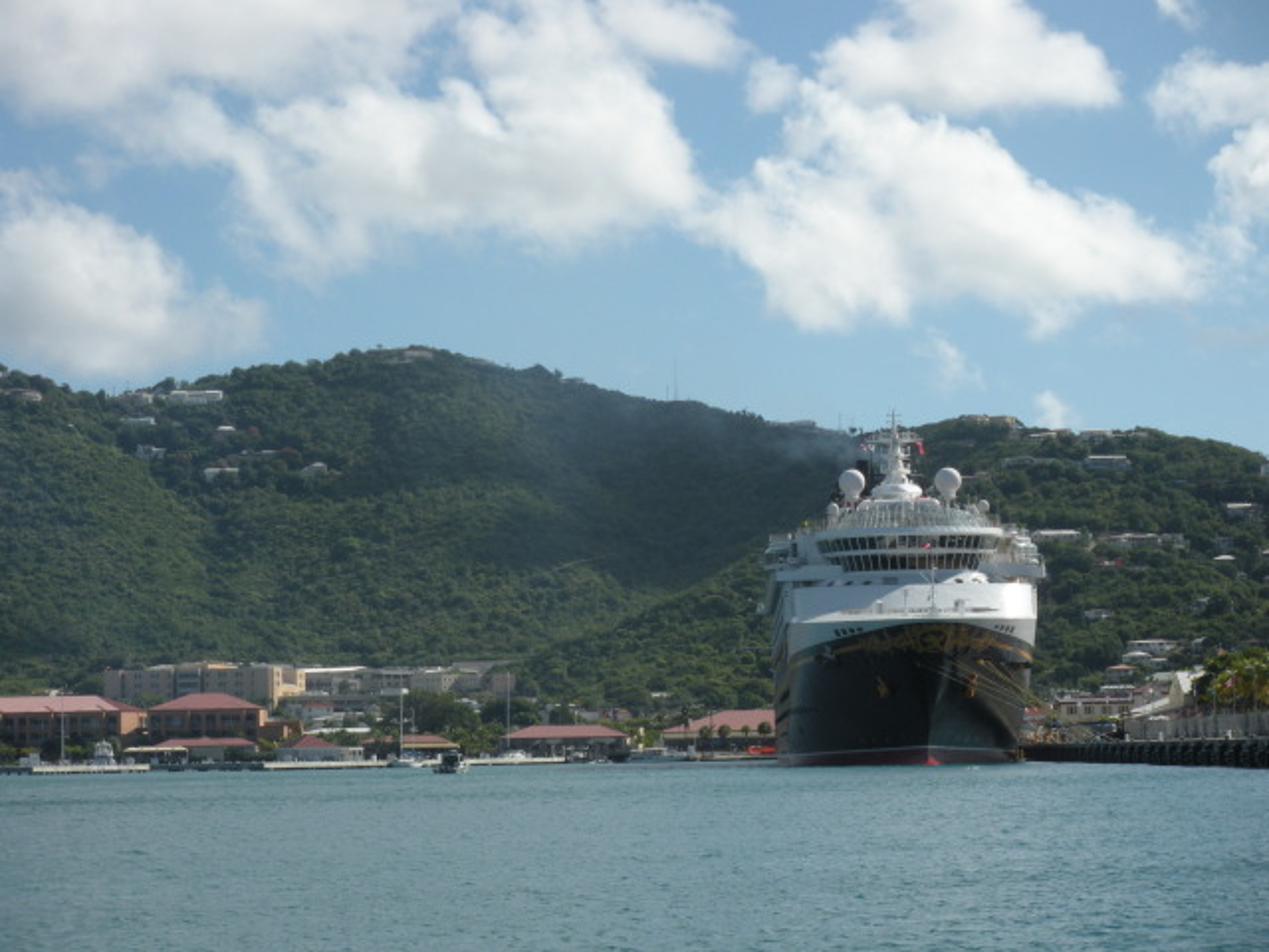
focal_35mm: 100
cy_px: 476
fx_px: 3666
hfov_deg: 19.6
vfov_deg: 14.8
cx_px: 634
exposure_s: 1/775
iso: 88
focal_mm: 17.4
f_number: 5
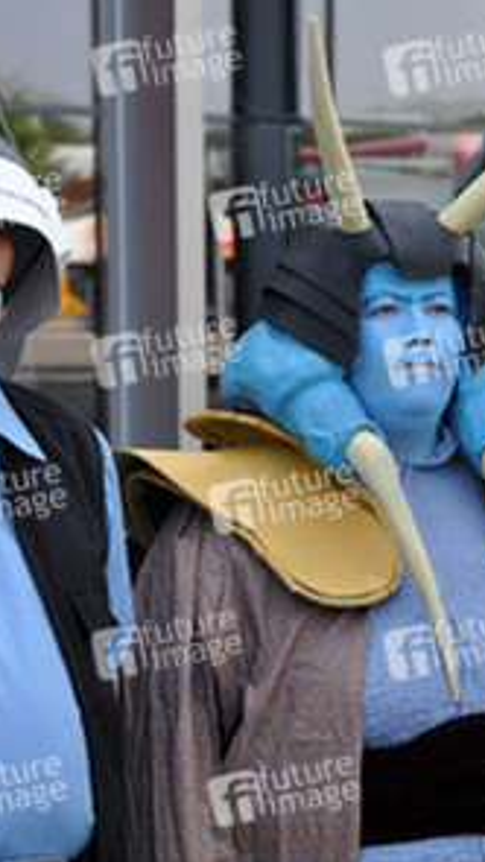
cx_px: 206
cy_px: 427
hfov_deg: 8.7
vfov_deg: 15.4
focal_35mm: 139
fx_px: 3177
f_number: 5
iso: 400
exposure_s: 1/400
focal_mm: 58
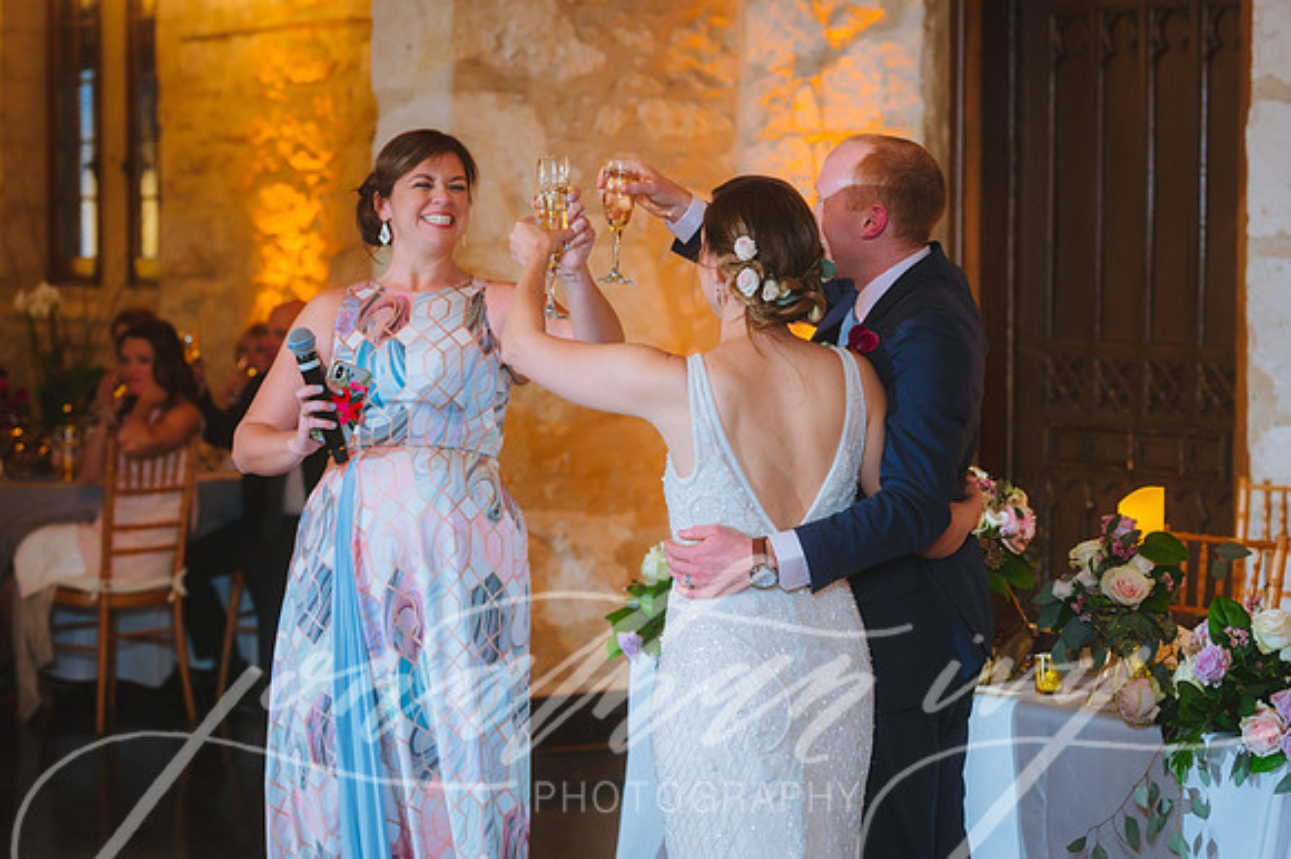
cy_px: 422
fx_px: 3134
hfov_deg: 23.3
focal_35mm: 87
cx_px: 646
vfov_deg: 15.6
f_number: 2.8
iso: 3200
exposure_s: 1/100
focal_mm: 86
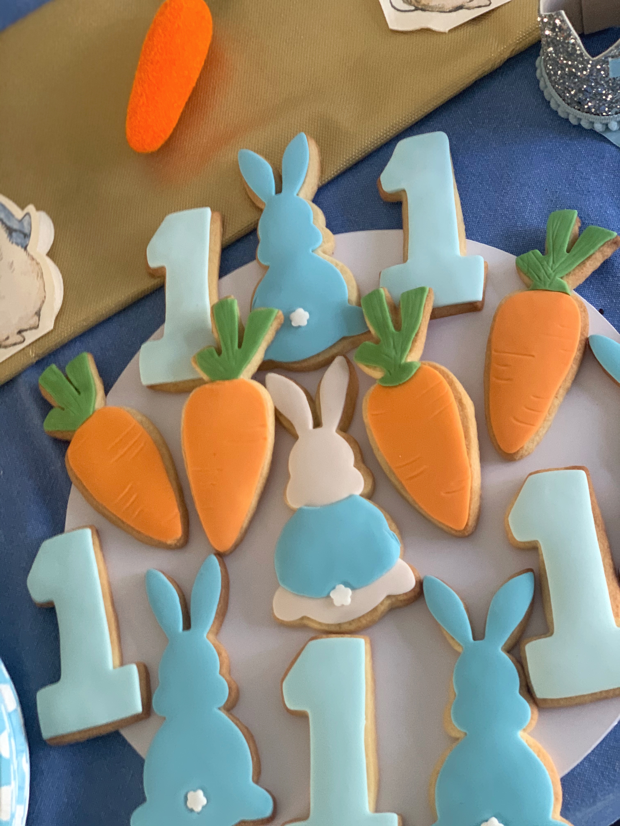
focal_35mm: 52
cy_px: 413
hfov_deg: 28.0
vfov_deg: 36.8
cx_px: 310
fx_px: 1242
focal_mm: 6
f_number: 2.4
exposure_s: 1/60
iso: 200
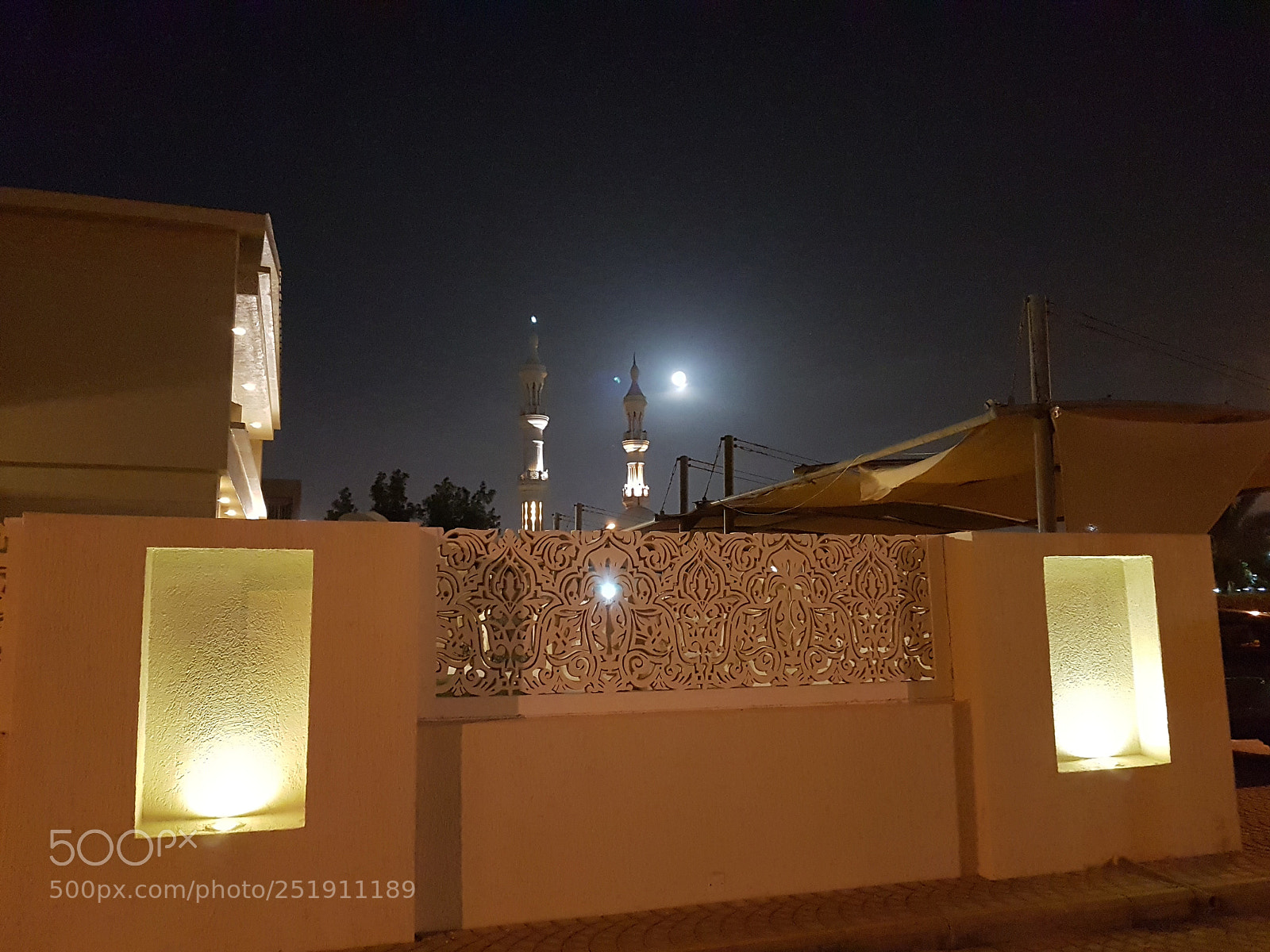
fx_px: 954
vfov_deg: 53.1
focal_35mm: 26
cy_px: 476
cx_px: 635
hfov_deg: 67.3
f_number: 1.7
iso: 500
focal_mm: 4.2
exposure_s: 1/10
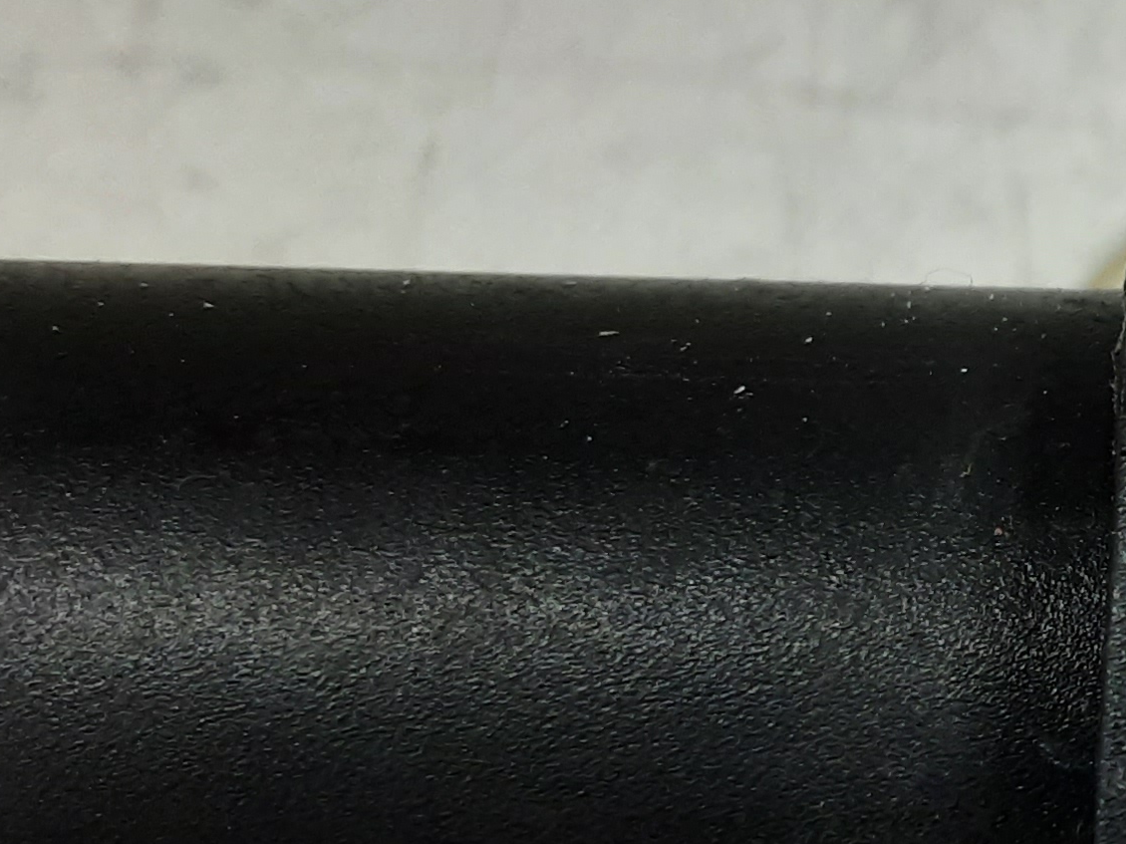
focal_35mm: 78
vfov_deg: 18.9
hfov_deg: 22.4
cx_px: 1471
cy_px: 304
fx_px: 2537
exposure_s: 1/50
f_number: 1.9
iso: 64
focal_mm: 2.91
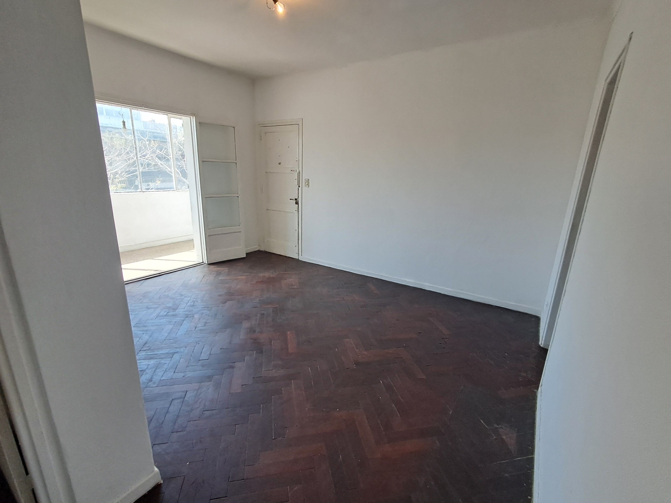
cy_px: 252
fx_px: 310
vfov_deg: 78.1
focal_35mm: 16
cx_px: 336
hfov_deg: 94.5
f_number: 2.2
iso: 50
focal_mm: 1.64
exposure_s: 1/100
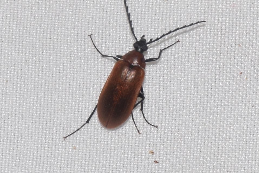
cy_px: 86
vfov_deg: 6.6
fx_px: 1512
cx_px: 130
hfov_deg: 9.8
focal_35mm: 210
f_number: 13
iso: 100
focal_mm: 140
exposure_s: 1/160
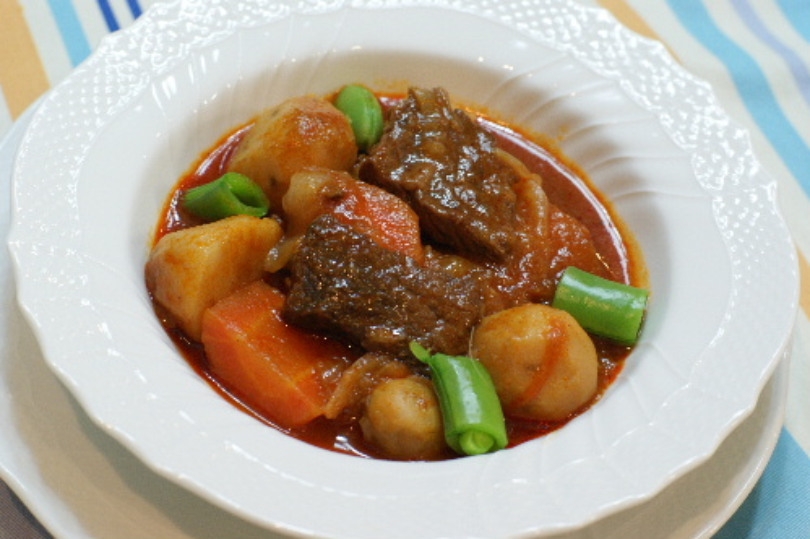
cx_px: 405
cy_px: 270
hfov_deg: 27.0
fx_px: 1686
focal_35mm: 75
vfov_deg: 18.2
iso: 400
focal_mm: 50
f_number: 5.6
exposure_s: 1/15
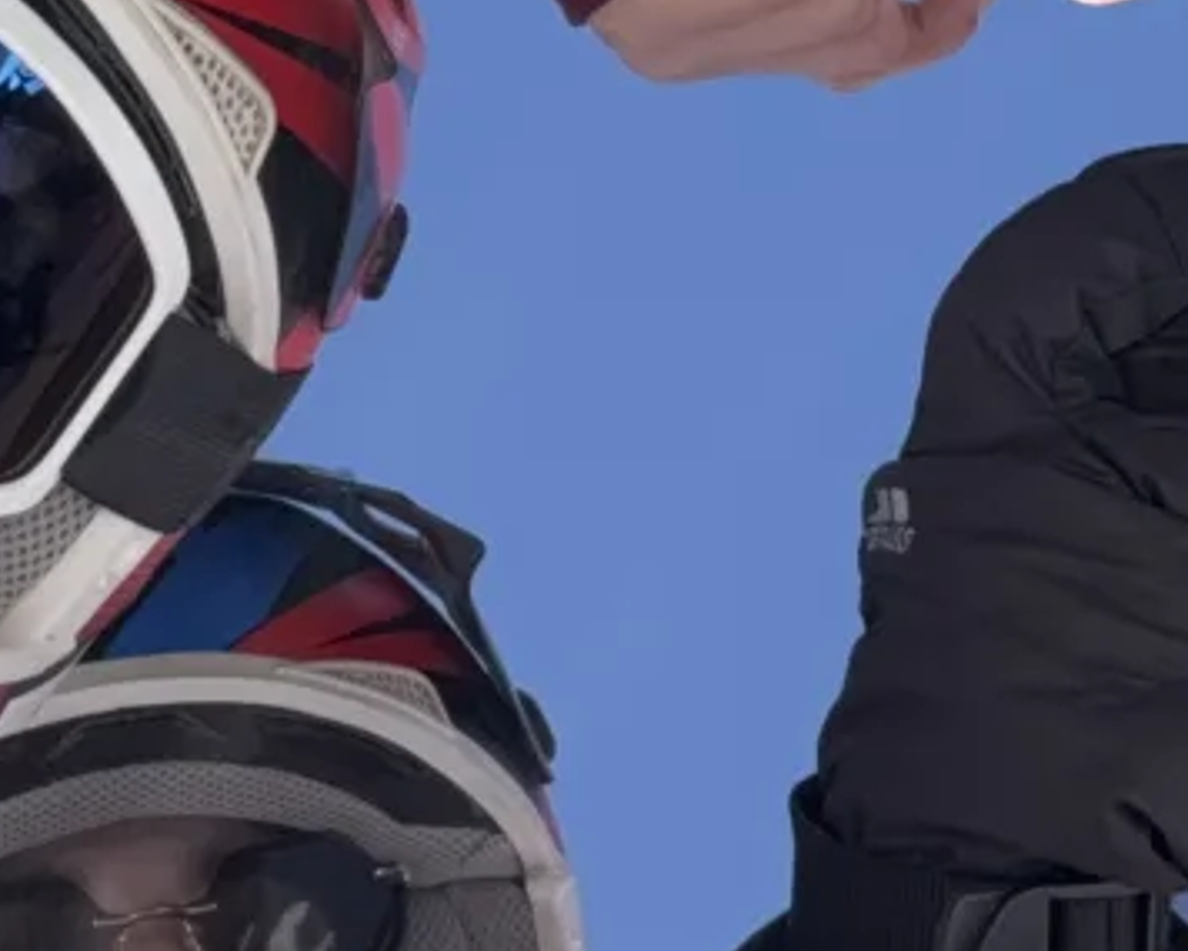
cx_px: 471
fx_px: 4256
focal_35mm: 121
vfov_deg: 12.5
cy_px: -180
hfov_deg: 15.9
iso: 25
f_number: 1.9
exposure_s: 1/491
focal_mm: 2.69
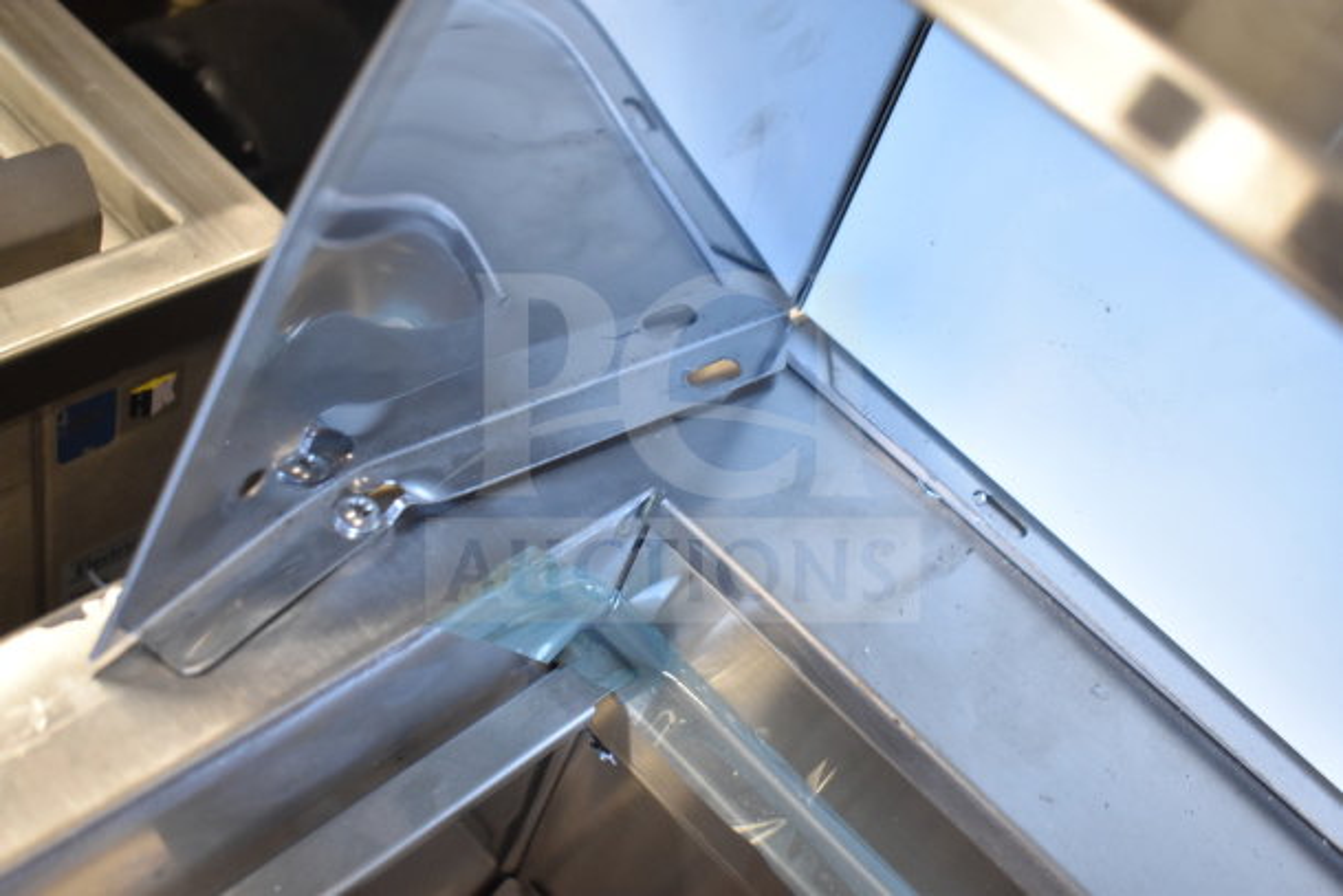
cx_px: 672
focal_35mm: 39
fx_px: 1455
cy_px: 448
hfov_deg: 49.5
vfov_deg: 34.2
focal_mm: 26
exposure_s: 1/40
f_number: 4
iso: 1250
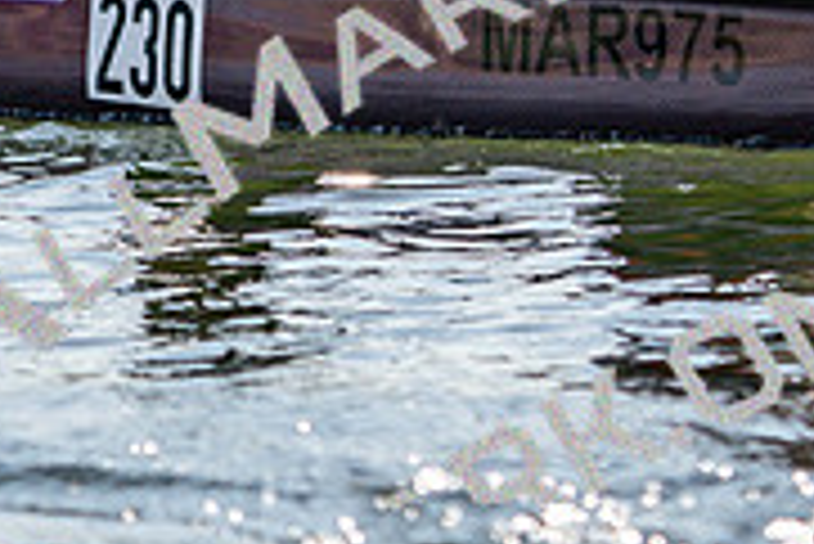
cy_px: -268
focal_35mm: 641
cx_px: 801
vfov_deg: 2.1
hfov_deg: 3.2
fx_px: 14505
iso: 100
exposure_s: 1/1600
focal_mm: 200
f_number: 5.6
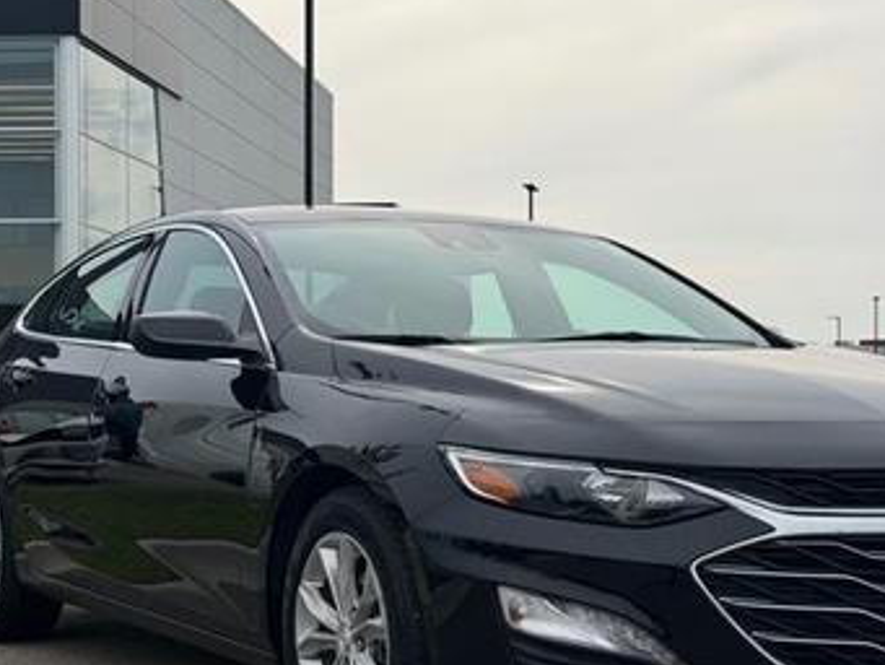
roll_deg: +0.1
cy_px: 392
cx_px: 475
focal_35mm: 71
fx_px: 1816
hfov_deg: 27.4
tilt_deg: +0.1
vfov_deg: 20.7
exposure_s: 1/5587
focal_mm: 6.76
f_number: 1.78
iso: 64
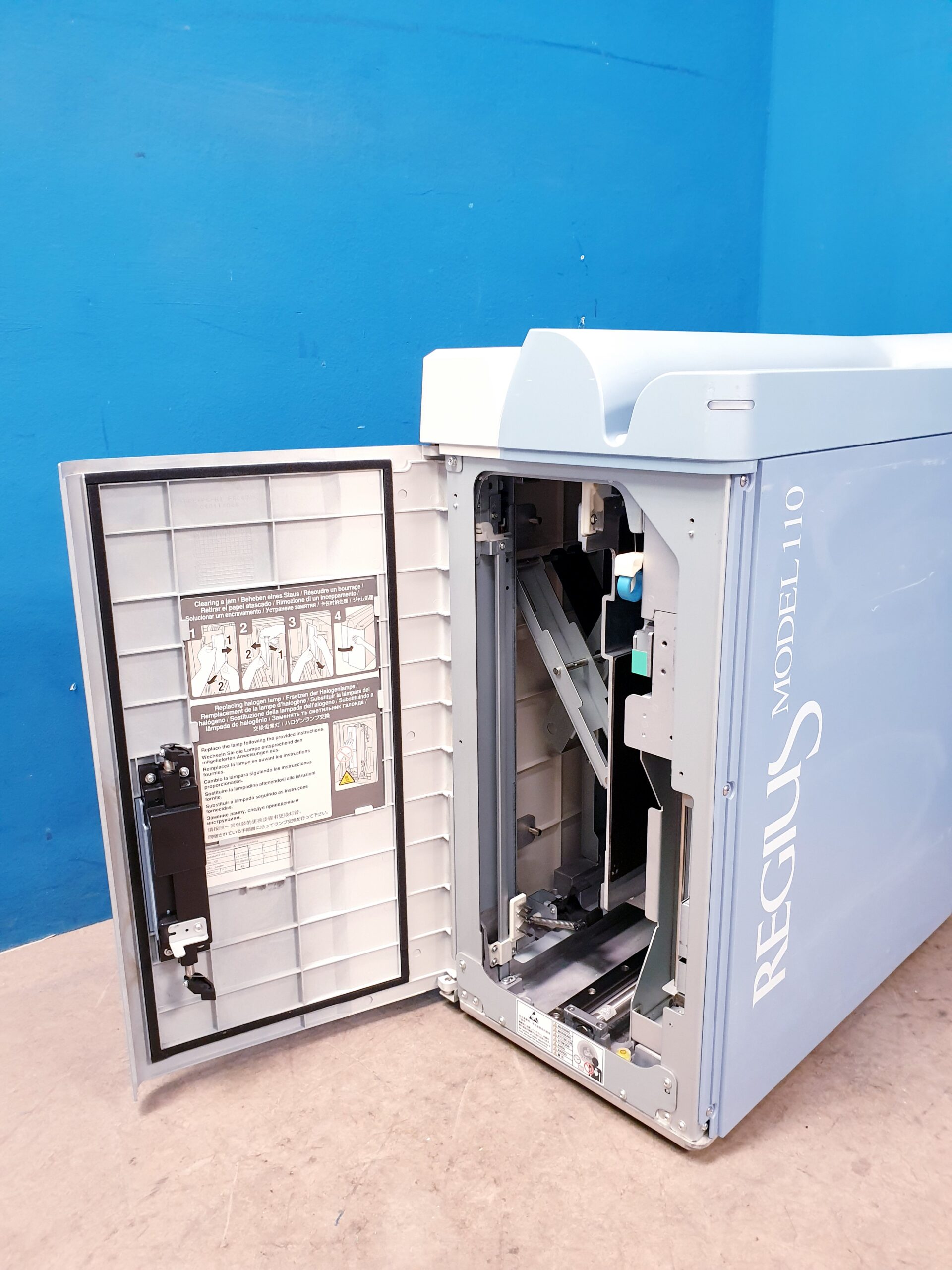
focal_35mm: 26
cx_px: 476
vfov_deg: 67.3
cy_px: 635
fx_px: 953
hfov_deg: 53.1
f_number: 2.4
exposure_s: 1/25
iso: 320
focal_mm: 4.3
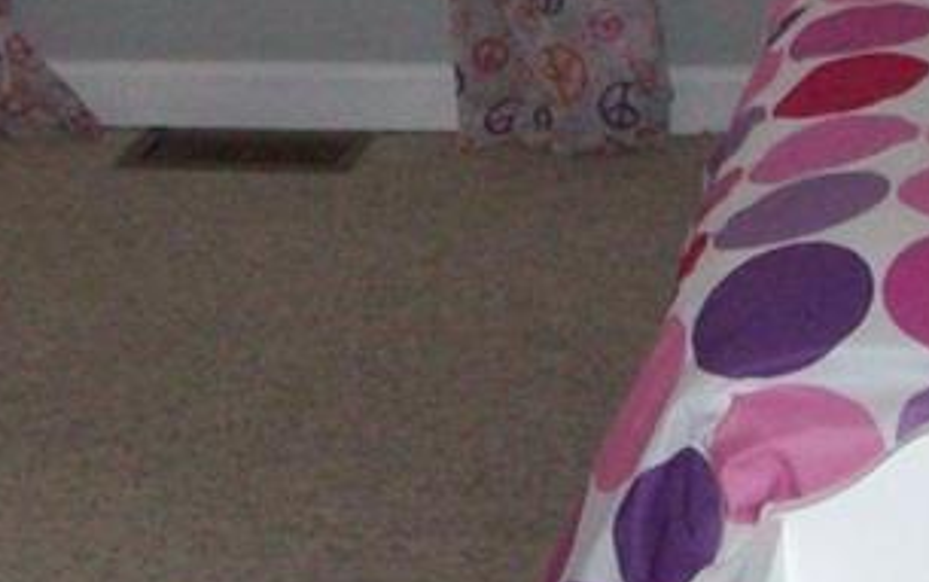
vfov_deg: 10.2
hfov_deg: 16.3
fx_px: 3243
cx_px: 362
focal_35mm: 128
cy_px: -15
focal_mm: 6
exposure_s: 1/64
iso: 200
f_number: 2.7
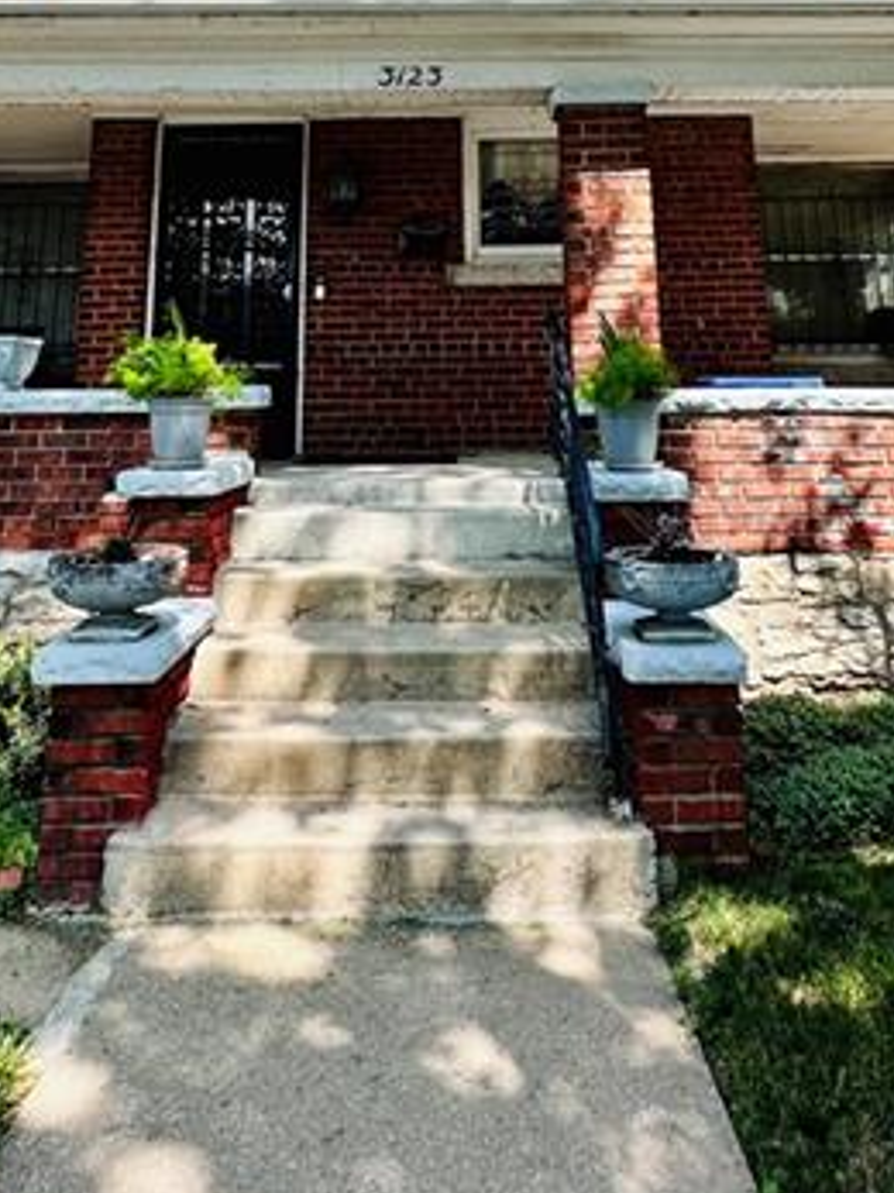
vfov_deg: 51.6
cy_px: 124
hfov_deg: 45.4
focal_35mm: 31
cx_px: 457
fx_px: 1068
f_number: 2.2
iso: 50
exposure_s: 1/779
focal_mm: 2.22
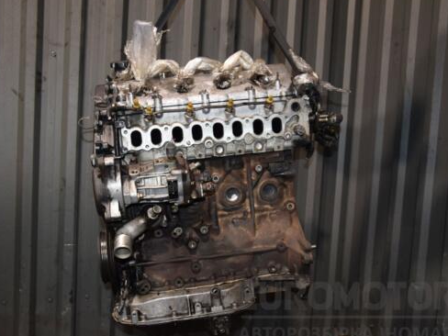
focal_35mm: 39
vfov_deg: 36.8
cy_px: 174
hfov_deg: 47.9
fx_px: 505
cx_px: 221
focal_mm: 22
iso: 800
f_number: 5
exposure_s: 1/60
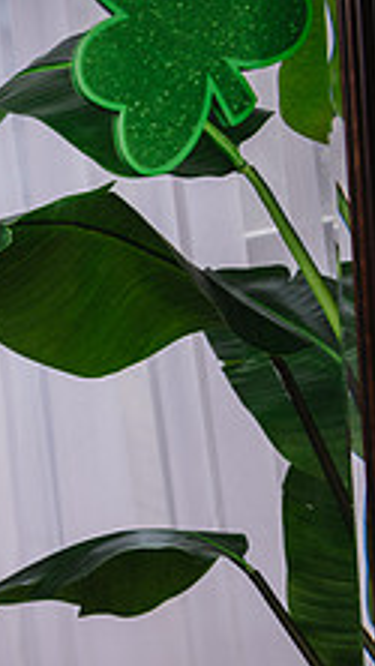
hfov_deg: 9.6
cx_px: -444
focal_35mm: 115
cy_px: 362
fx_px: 2031
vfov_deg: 18.6
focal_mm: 42
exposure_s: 1/160
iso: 64
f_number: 4.5
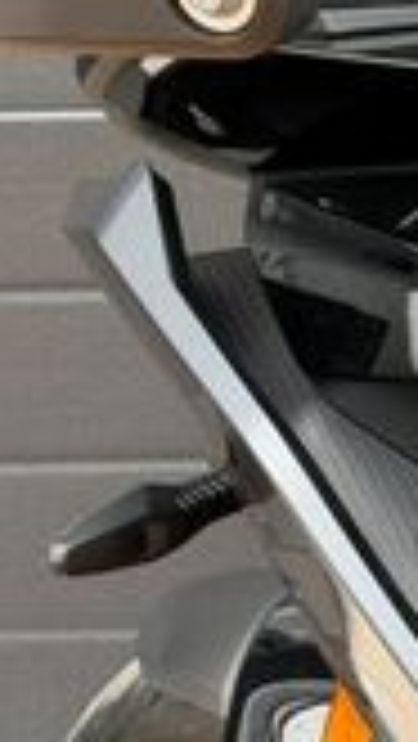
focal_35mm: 203
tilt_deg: -19.4
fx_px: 3994
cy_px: 310
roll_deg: +1.3
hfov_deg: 5.7
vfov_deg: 10.6
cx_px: 1074
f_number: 1.78
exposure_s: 1/334
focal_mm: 6.76
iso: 80
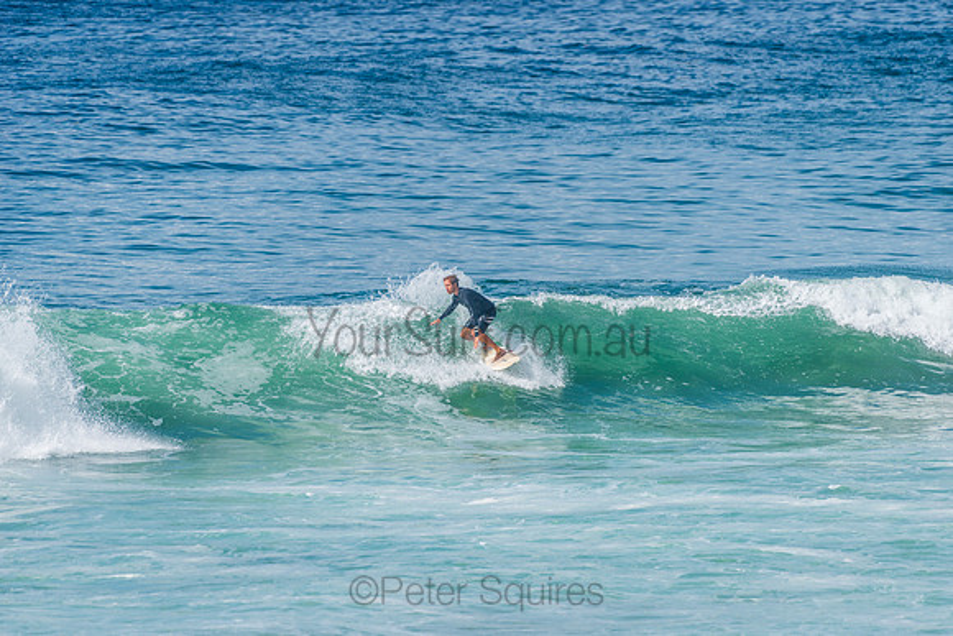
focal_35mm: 500
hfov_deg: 4.1
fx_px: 13239
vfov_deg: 2.8
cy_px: 318
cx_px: 476
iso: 180
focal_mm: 500
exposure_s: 1/2000
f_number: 5.6
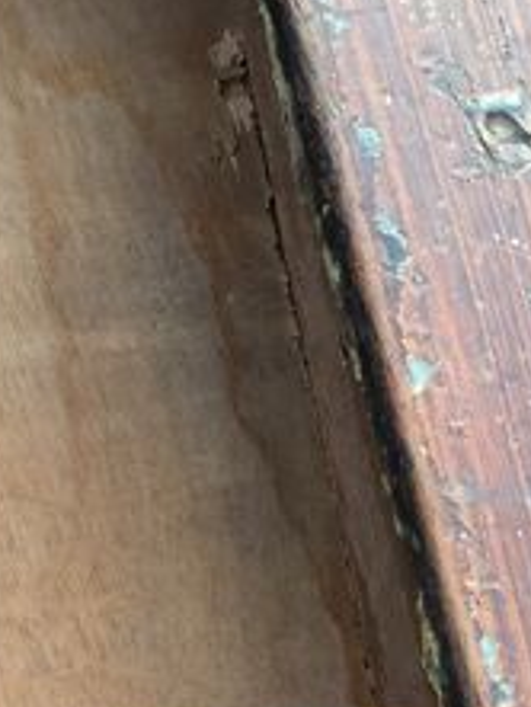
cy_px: 387
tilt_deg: -68.3
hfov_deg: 13.5
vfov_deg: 18.7
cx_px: -214
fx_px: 2145
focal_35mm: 105
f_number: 2.2
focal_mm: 4.15
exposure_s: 1/133
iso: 32
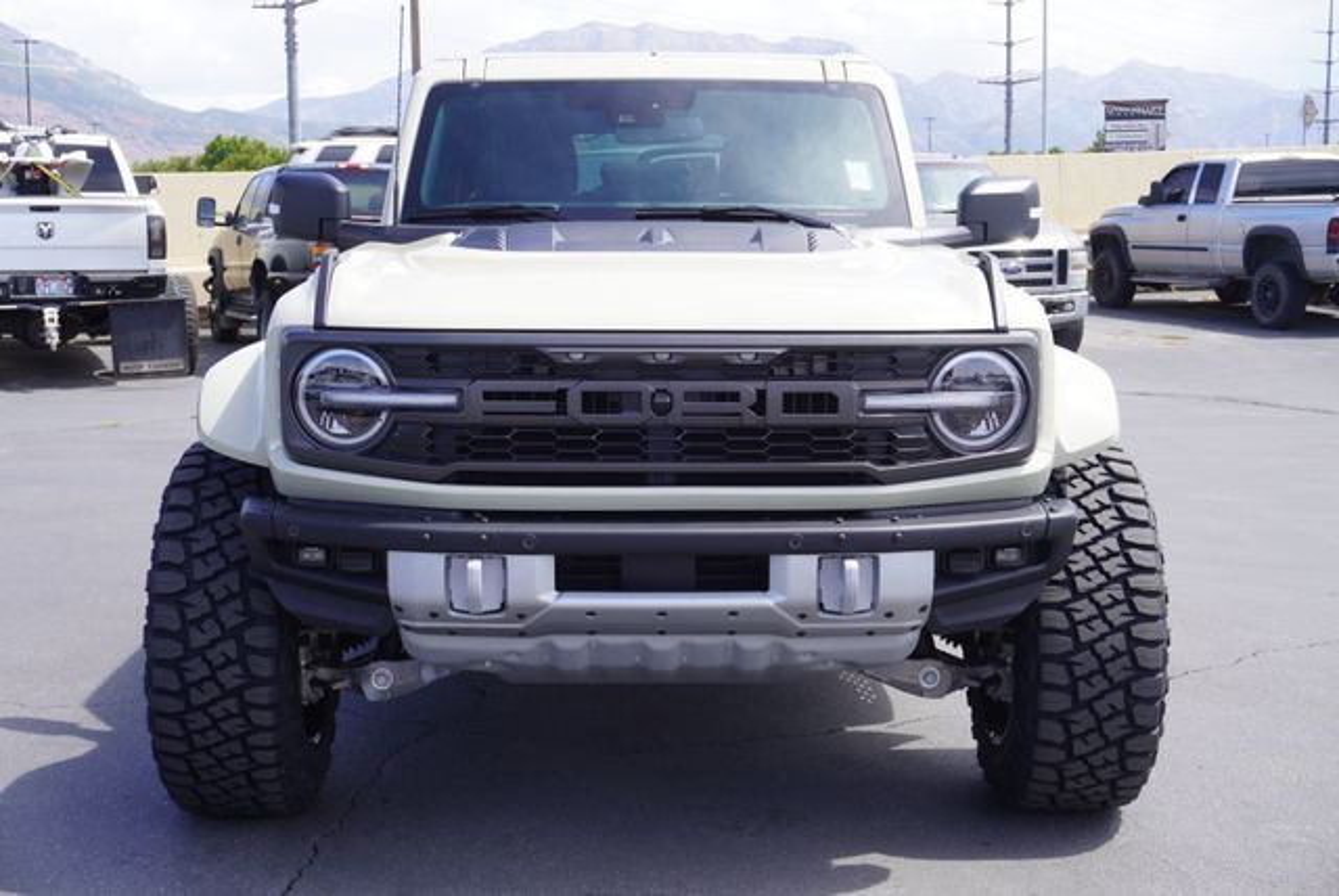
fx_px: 1899
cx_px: 670
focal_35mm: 51
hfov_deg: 38.8
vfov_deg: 26.5
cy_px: 448
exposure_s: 1/100
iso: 100
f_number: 8
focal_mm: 34
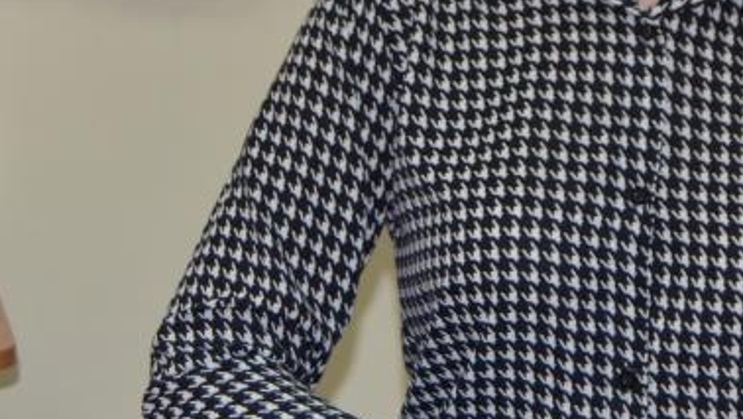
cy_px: -71
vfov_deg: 8.8
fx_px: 2681
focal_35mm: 136
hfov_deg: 15.8
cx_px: 468
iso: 800
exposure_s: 1/200
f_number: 4.5
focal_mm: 32
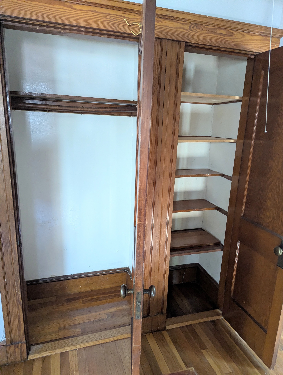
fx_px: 261
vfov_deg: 71.5
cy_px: 188
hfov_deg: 56.9
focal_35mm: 24
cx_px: 142
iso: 1471
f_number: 1.85
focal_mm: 6.81
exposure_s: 1/112
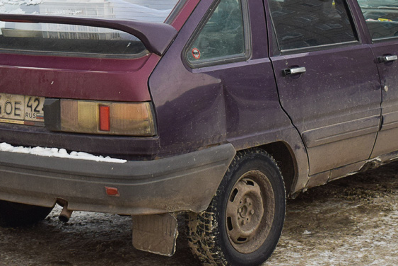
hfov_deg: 20.6
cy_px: 23
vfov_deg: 13.7
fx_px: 1096
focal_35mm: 99
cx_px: 216
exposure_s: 1/800
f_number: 4.5
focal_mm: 31
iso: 400
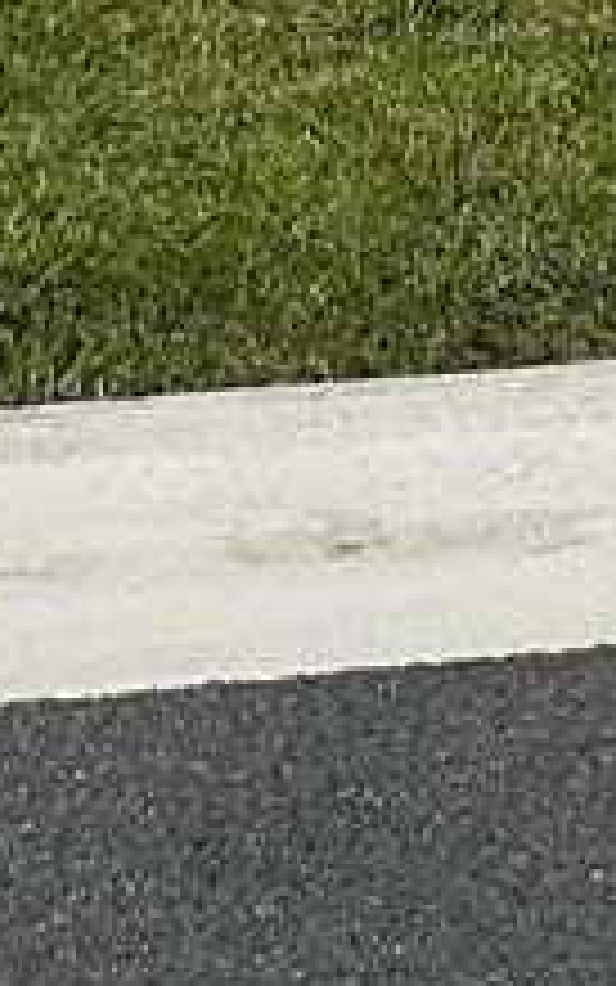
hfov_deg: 7.9
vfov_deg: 12.1
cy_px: -1094
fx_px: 4026
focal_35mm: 150
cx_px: 1664
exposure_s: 1/3322
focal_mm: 3
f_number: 1.8
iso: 25
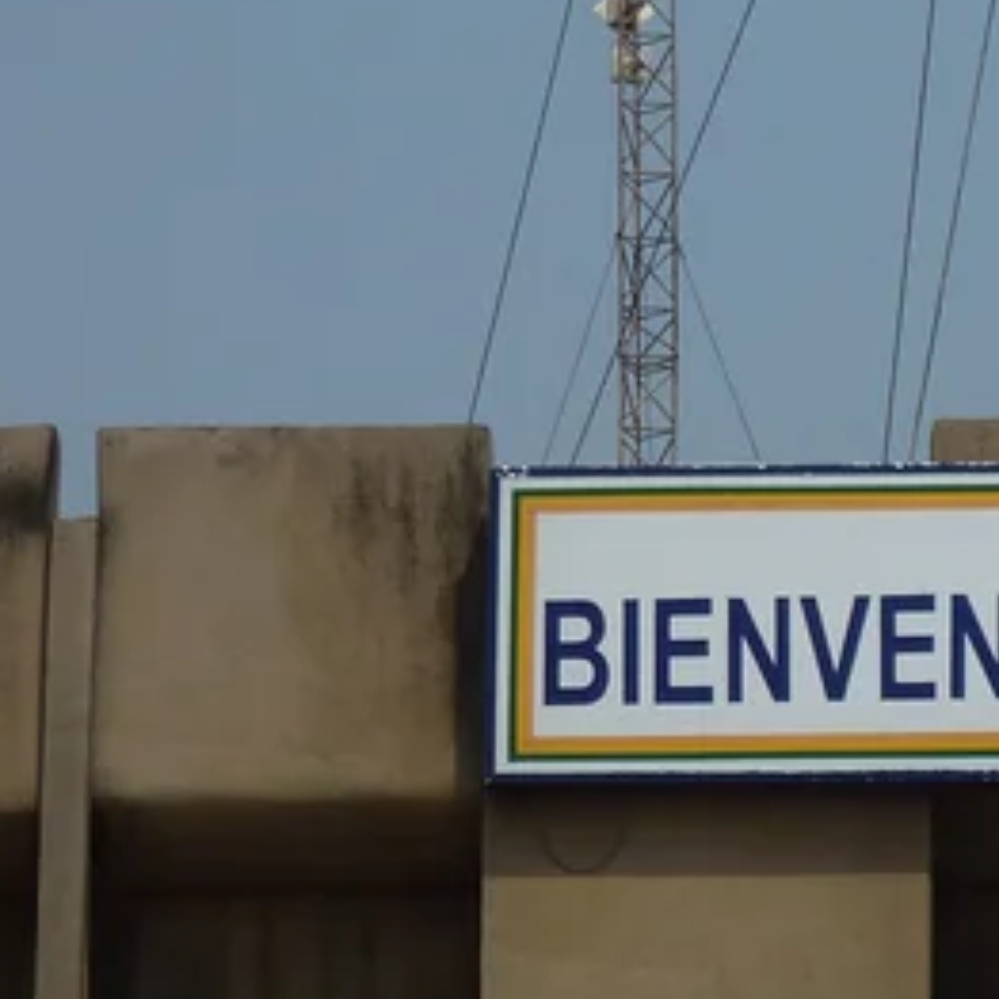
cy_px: 233
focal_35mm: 327
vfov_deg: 5.4
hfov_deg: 5.3
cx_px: 1030
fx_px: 10677
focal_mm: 21.7
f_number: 5.1
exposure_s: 1/1000
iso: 100
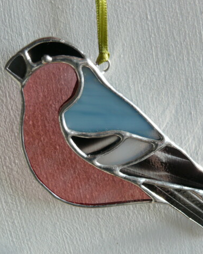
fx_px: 345
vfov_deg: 40.3
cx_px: 101
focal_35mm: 46
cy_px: 126
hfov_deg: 32.7
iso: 100
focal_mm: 7.4
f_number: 3.6
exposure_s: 1/125
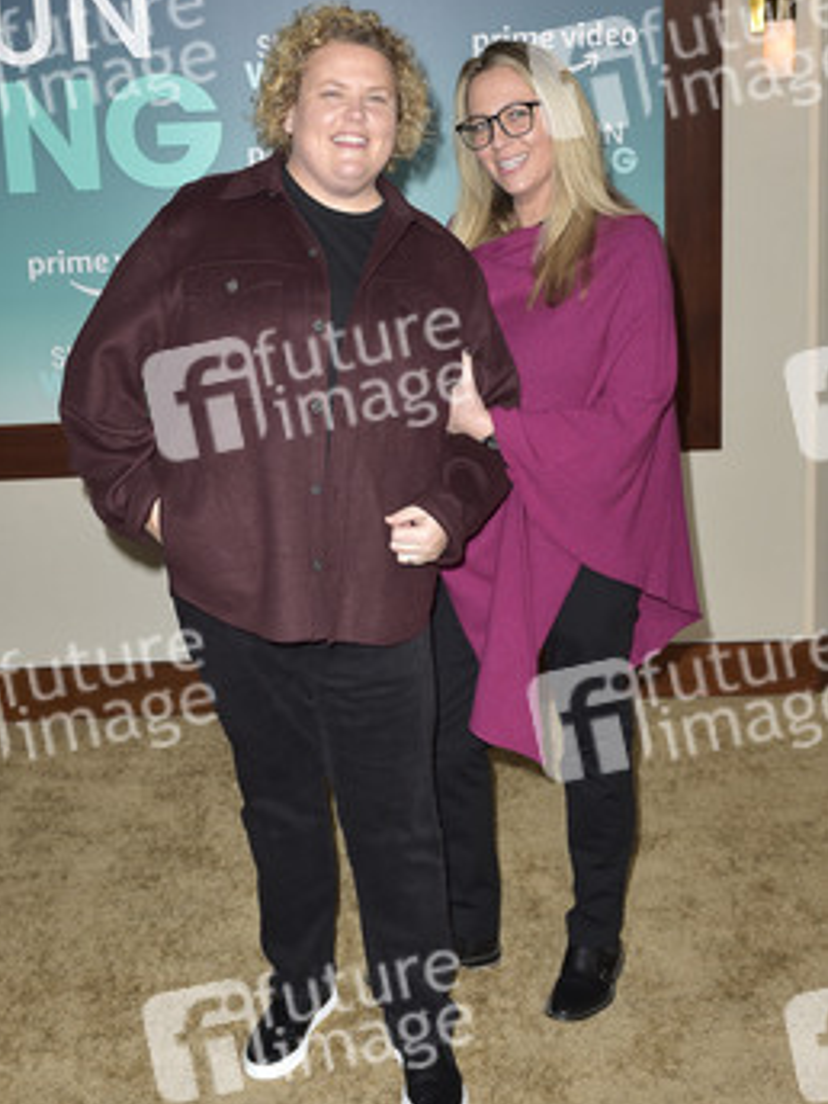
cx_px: 403
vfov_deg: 49.0
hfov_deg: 37.7
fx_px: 1212
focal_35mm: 38
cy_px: 546
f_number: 6.3
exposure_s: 1/250
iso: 400
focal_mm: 34
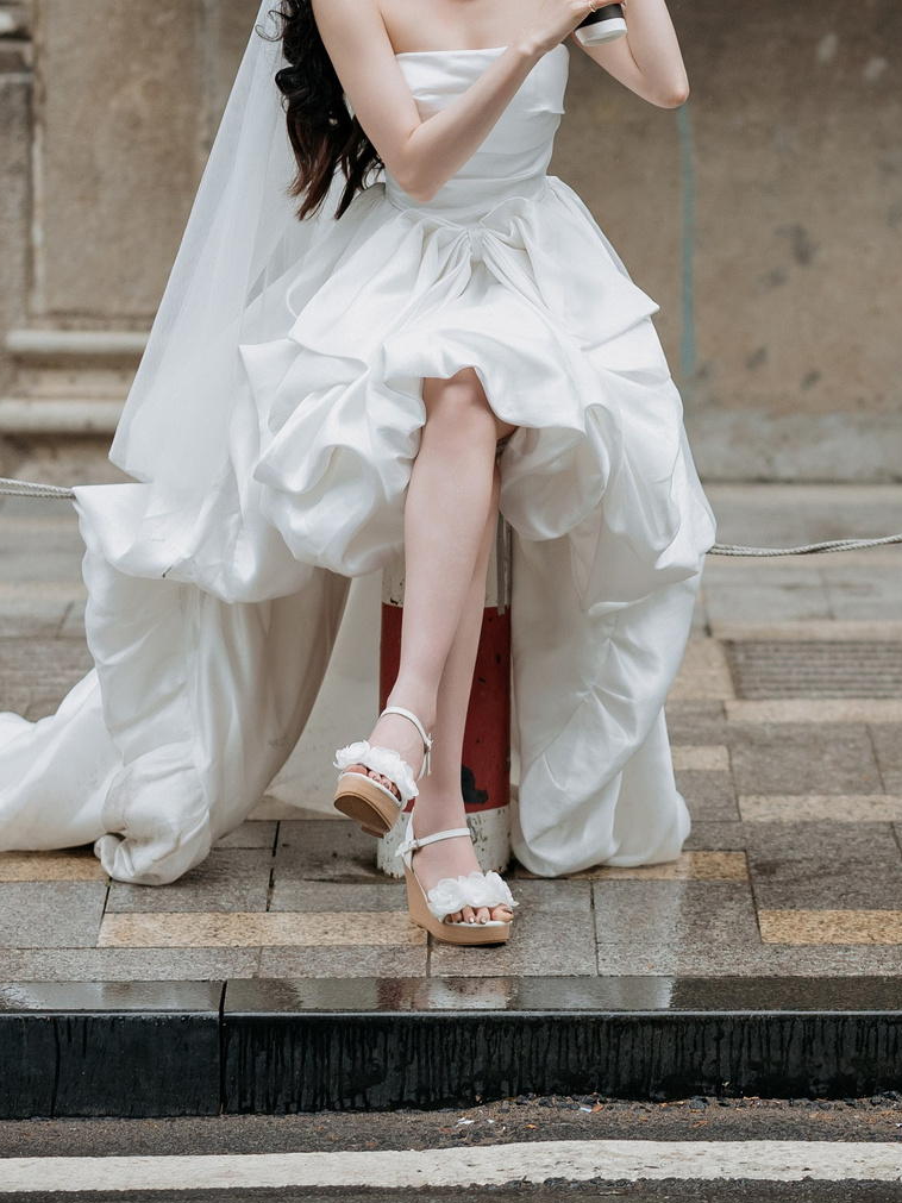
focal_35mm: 207
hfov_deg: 7.2
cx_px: 838
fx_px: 7193
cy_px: 302
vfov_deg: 9.5
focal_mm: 85
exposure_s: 1/800
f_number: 2.2
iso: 320
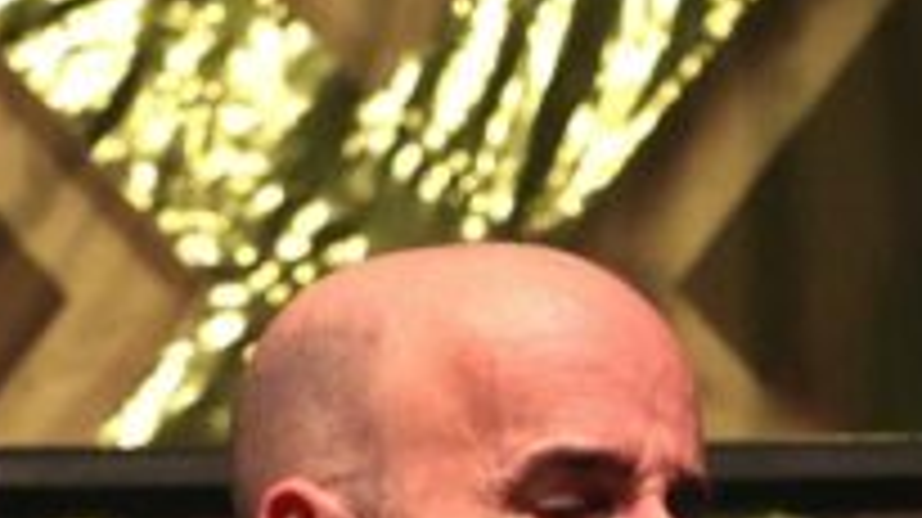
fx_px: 8624
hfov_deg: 6.1
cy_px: 1041
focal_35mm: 353
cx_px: 729
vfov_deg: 3.4
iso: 5000
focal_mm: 60
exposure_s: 1/160
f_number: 4.5
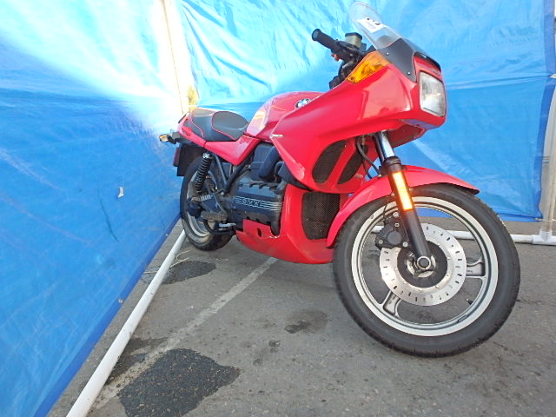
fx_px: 337
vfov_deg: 63.4
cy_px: 208
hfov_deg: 79.0
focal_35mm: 21
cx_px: 278
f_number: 3.5
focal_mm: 3.7
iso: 125
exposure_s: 1/160
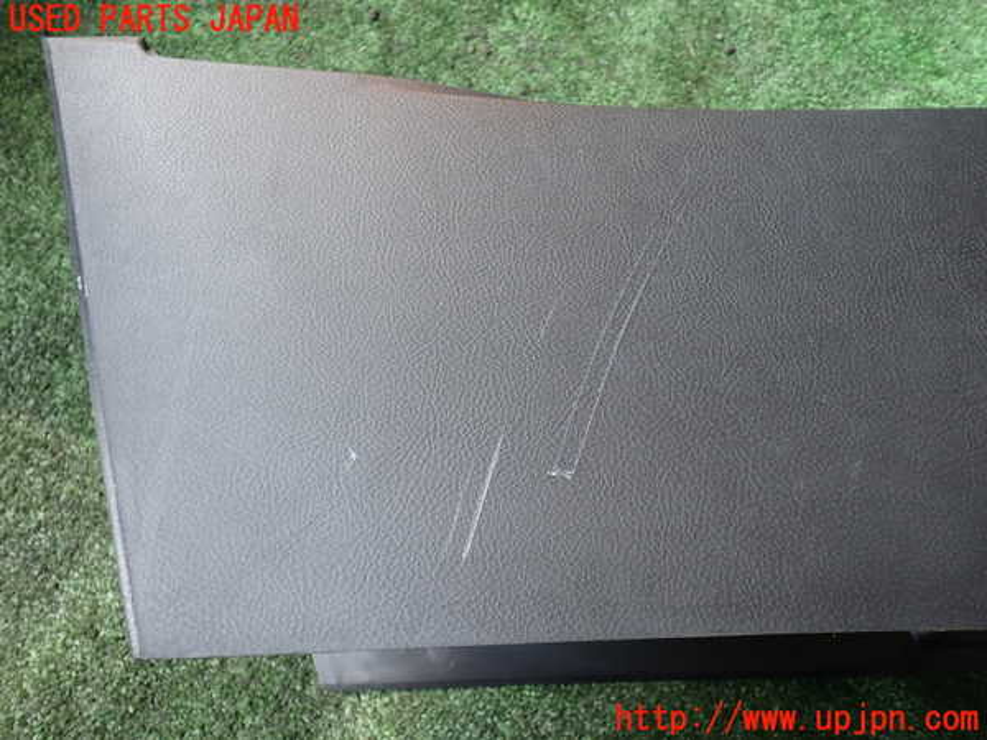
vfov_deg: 46.8
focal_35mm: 30
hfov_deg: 60.0
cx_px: 494
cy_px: 370
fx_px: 855
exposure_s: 1/100
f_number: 2.3
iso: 100
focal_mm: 5.4
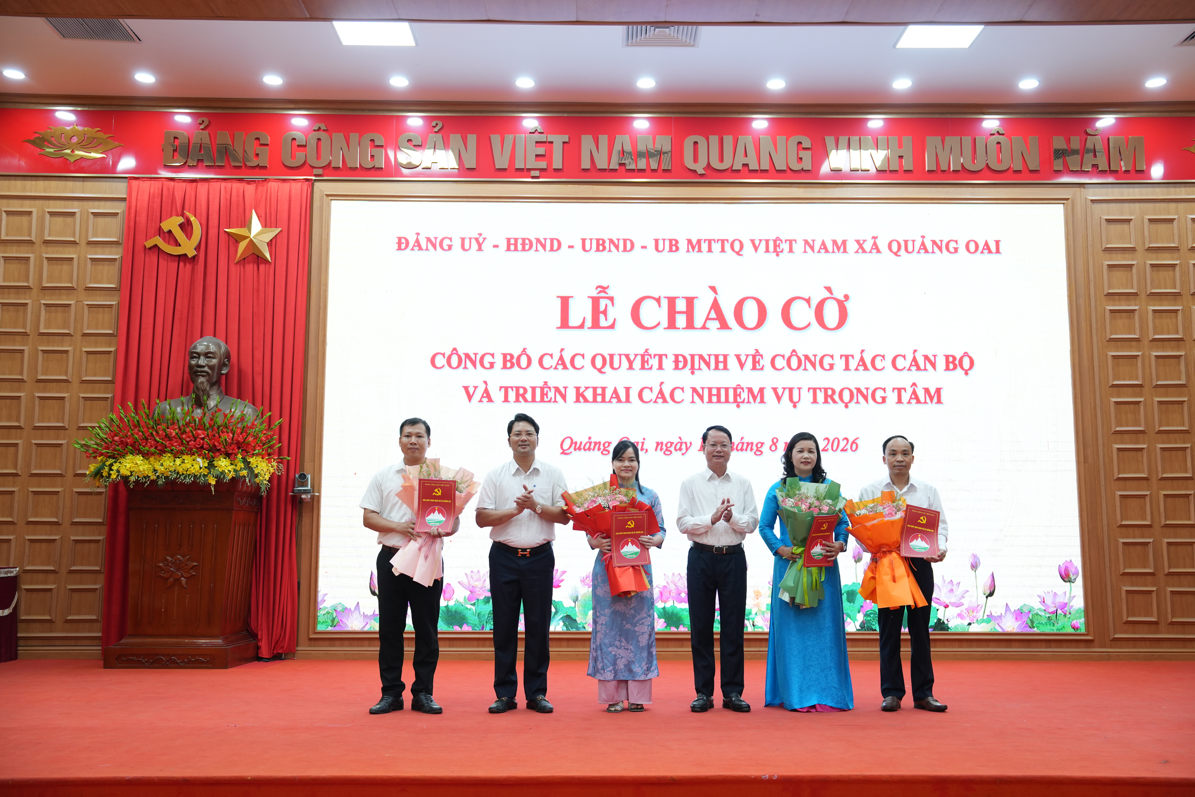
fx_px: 1162
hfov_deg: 54.4
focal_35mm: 35
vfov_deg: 37.9
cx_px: 598
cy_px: 398
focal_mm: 35
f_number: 2.8
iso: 1000
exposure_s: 1/160
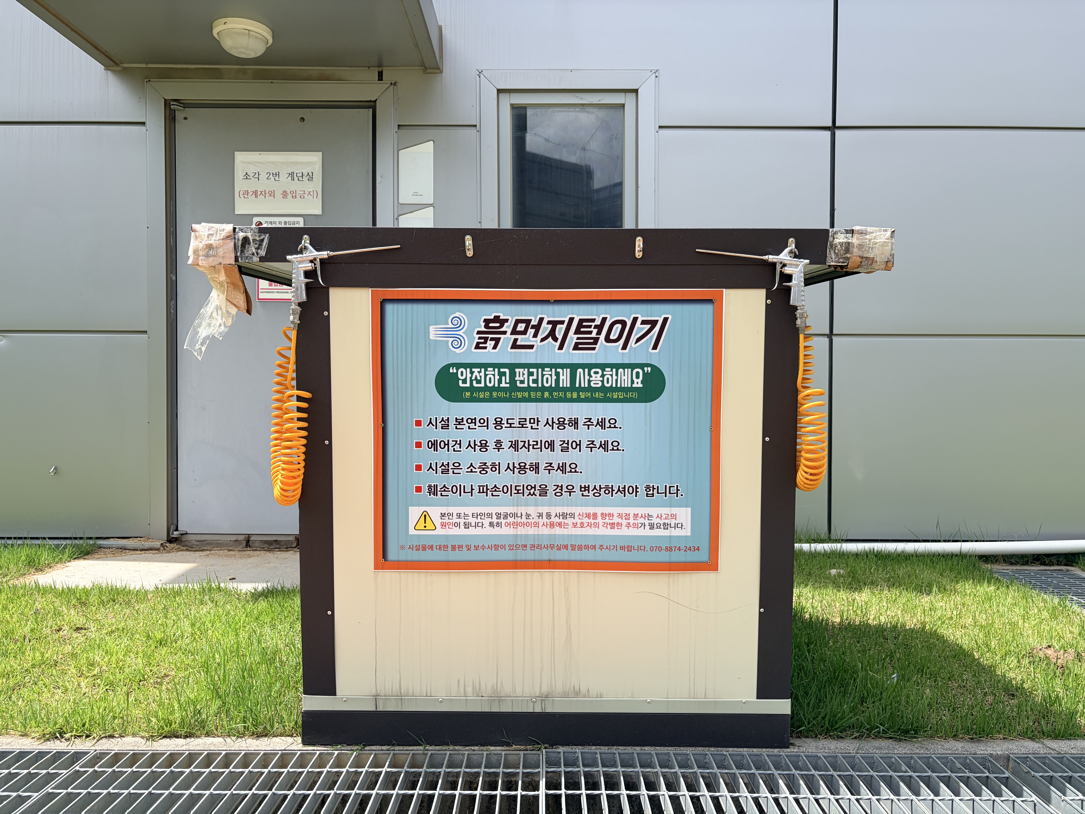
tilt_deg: -1.4
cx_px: 542
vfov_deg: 53.1
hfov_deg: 67.3
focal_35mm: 26
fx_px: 815
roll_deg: -0.4
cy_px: 407
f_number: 1.6
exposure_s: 1/3125
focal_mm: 5.96
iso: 50
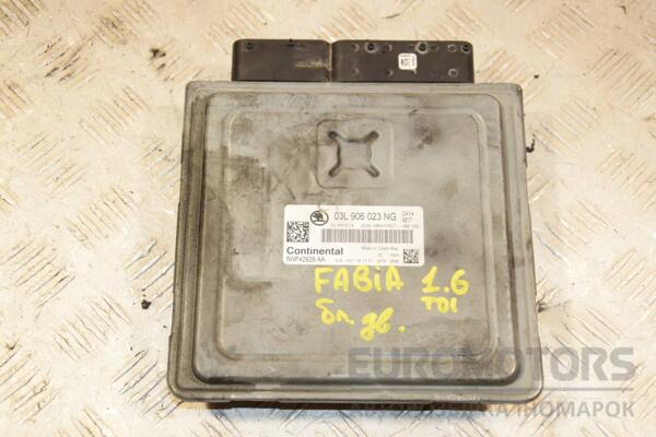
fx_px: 1093
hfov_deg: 33.4
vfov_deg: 22.6
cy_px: 218
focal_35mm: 60
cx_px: 328
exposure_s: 1/200
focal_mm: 40
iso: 800
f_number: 7.1
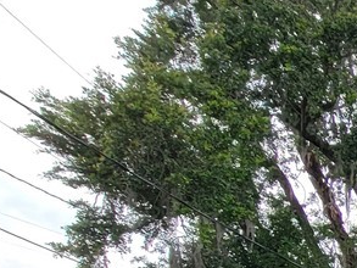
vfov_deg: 16.8
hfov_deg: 16.3
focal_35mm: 71
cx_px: 801
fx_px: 733
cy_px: 495
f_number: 2.2
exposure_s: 1/1283
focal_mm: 2.2
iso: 50
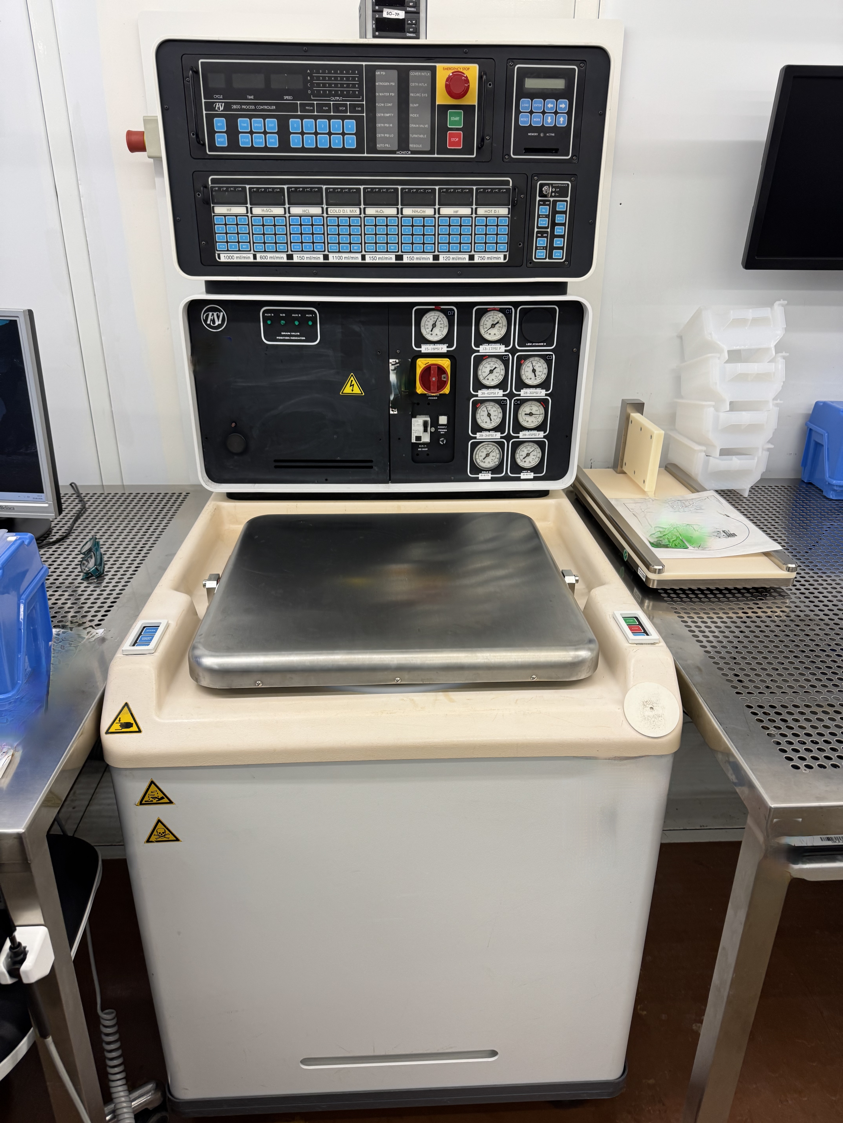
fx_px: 779
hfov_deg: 56.8
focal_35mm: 24
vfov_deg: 71.6
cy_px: 562
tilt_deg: -24.4
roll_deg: +0.0
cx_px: 422
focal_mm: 6.76
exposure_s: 1/120
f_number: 1.78
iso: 125
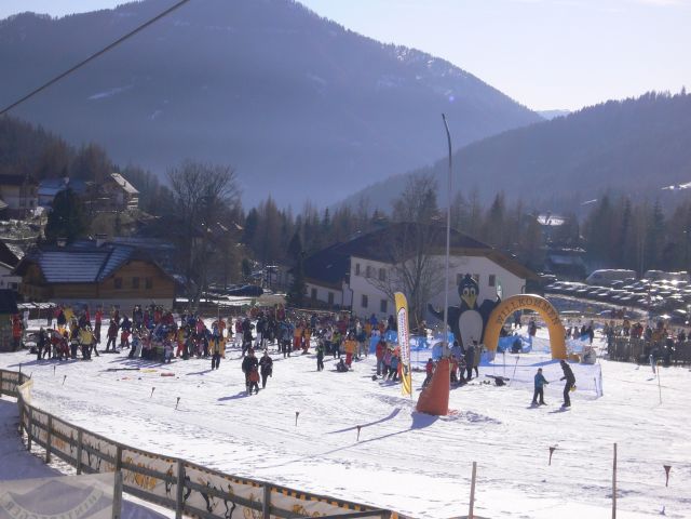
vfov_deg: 17.6
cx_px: 346
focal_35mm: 84
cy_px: 260
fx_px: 1677
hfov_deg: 23.3
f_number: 9.1
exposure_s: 1/250
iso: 80
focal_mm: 14
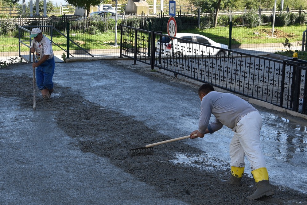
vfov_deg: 18.0
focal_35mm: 76
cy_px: 104
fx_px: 648
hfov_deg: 26.3
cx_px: 81
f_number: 6.3
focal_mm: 38
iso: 100
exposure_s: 1/160
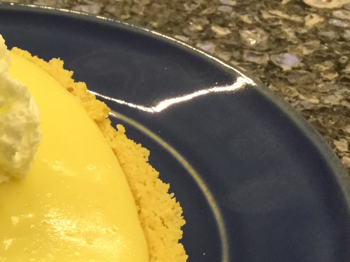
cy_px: 259
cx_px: -45
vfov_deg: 18.2
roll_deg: -0.8
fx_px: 799
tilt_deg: -44.5
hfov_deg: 23.1
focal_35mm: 79
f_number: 2.4
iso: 32
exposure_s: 1/30
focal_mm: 3.3
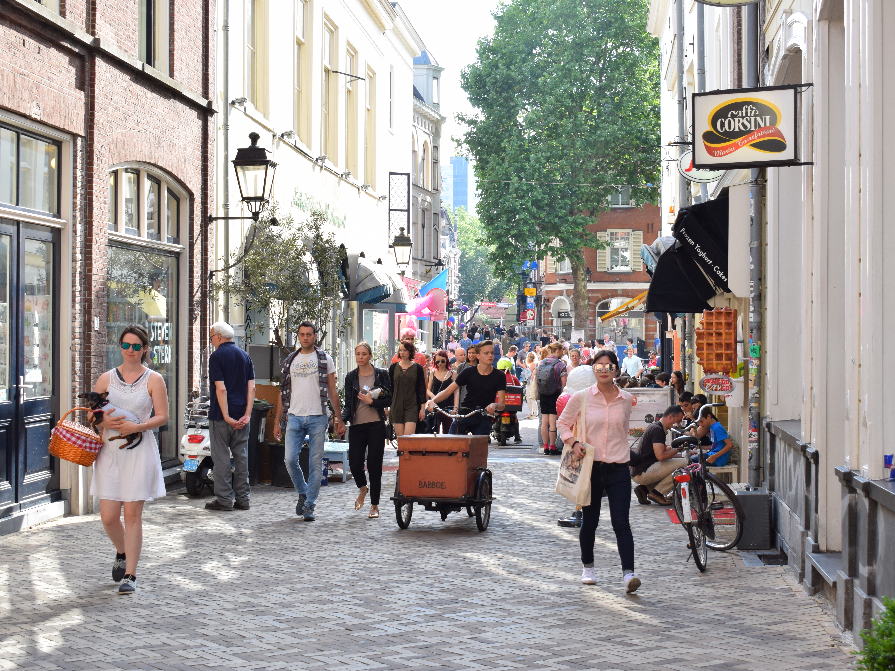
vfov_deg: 26.1
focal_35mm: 56
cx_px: 479
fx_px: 1448
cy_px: 331
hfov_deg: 34.3
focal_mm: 34
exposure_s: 1/250
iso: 400
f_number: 8
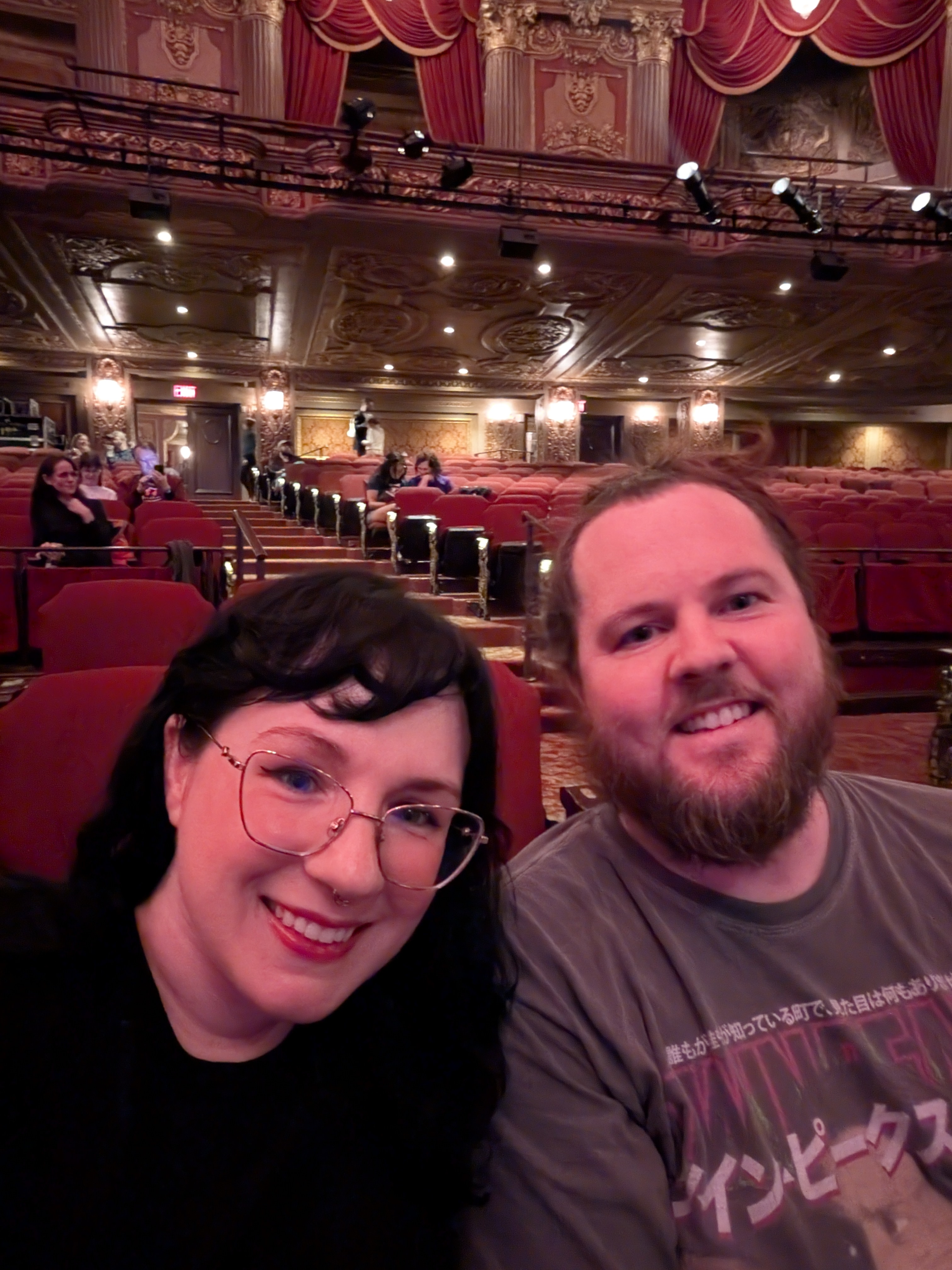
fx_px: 770
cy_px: 635
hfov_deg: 63.4
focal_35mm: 21
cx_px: 476
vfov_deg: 79.0
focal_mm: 2.74
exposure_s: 1/15
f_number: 2.2
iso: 3355
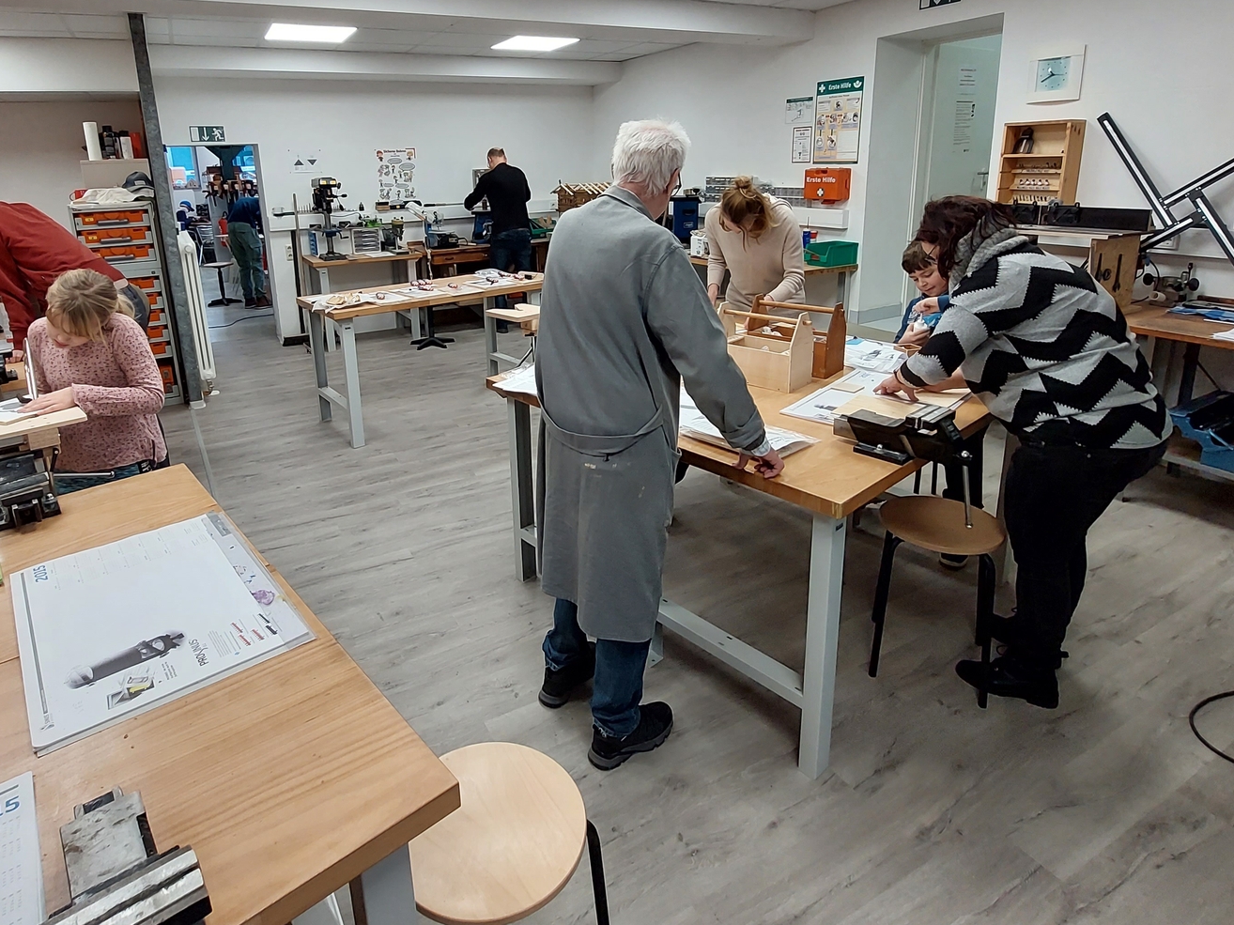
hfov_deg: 84.3
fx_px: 677
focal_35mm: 19
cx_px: 543
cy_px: 339
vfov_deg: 67.5
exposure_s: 1/50
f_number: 2.2
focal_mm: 1.74
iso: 80
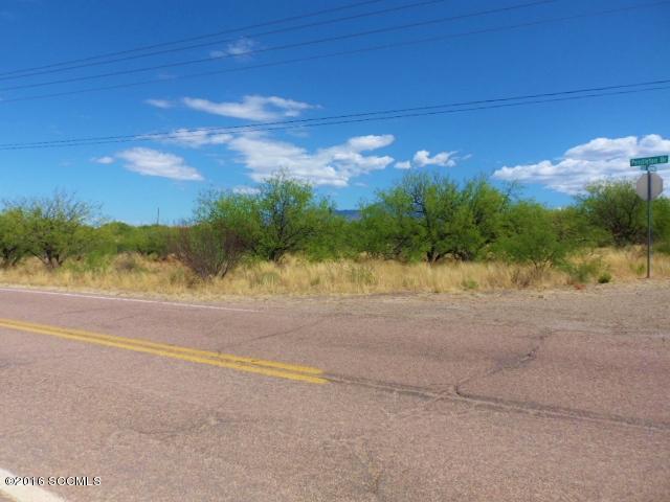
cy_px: 251
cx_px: 335
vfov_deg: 51.4
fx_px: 523
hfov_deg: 65.3
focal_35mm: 27
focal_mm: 4.9
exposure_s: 1/180
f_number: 9.2
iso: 80
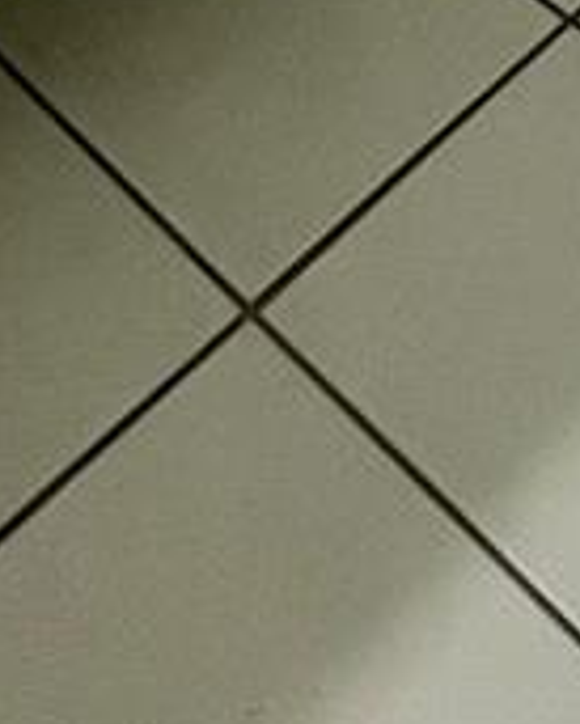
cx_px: 301
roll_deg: -1.4
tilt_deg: -4.4
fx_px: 1908
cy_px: -1719
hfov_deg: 17.3
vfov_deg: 10.0
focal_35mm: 89
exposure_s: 1/120
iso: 125
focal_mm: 1.57
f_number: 1.8
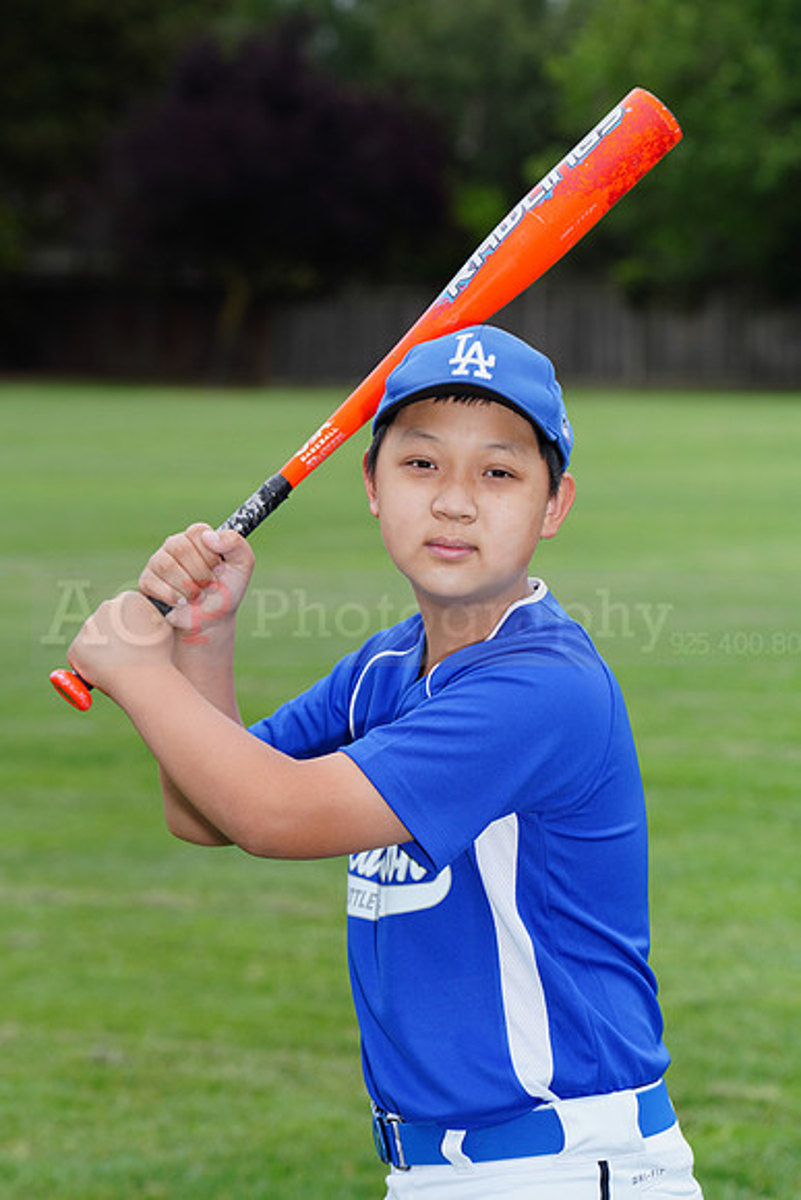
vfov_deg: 11.8
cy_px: 600
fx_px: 5803
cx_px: 400
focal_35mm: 174
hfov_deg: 7.9
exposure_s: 1/200
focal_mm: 174
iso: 200
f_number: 8
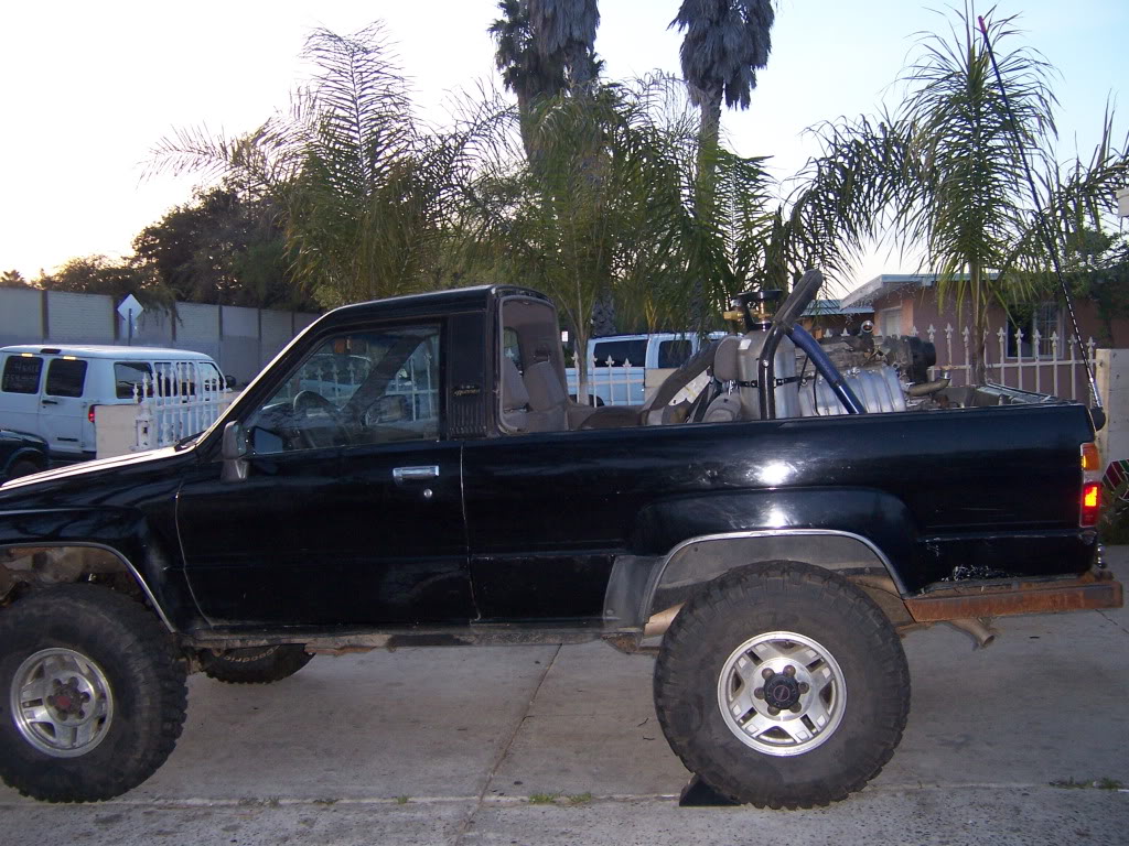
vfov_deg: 42.9
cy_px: 423
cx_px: 564
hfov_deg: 55.4
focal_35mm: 33
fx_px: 1076
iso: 140
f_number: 2.8
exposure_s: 1/60
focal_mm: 5.5
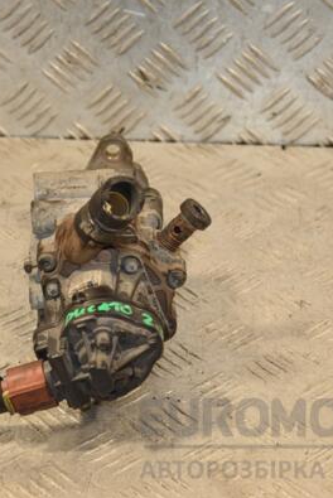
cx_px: 116
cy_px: 250
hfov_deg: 10.4
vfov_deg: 15.5
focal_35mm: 132
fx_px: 1828
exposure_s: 1/200
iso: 800
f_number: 5
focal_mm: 58
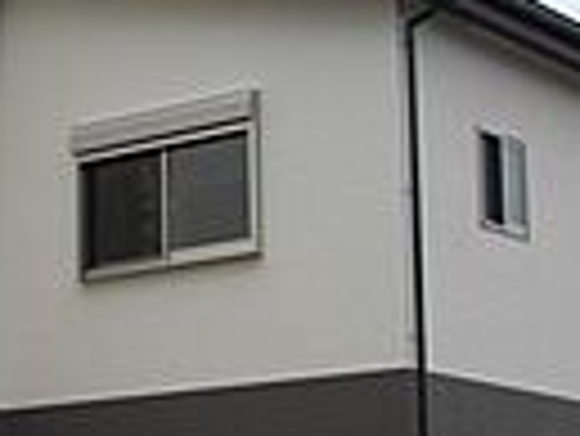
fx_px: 1996
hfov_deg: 16.2
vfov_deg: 12.4
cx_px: -18
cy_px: 324
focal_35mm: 119
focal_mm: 7.1
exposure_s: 1/500
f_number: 3.2
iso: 100
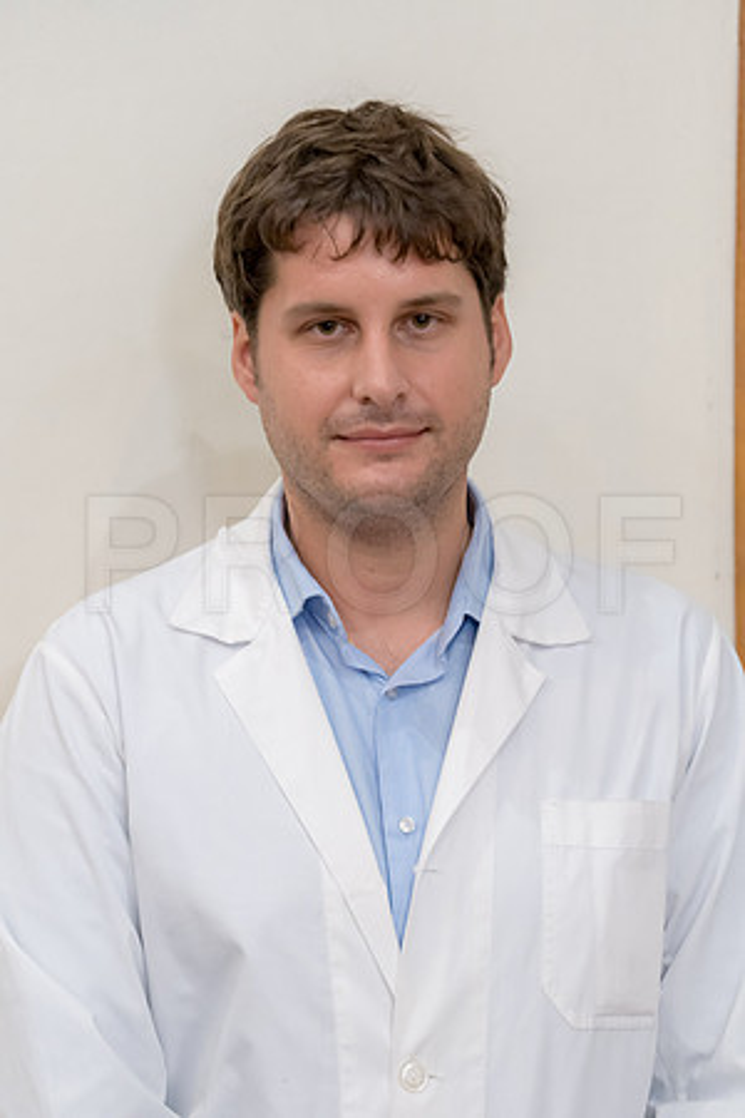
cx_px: 372
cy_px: 559
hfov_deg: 7.6
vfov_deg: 11.4
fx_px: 5587
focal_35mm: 180
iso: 5000
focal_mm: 180
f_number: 4
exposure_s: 1/80
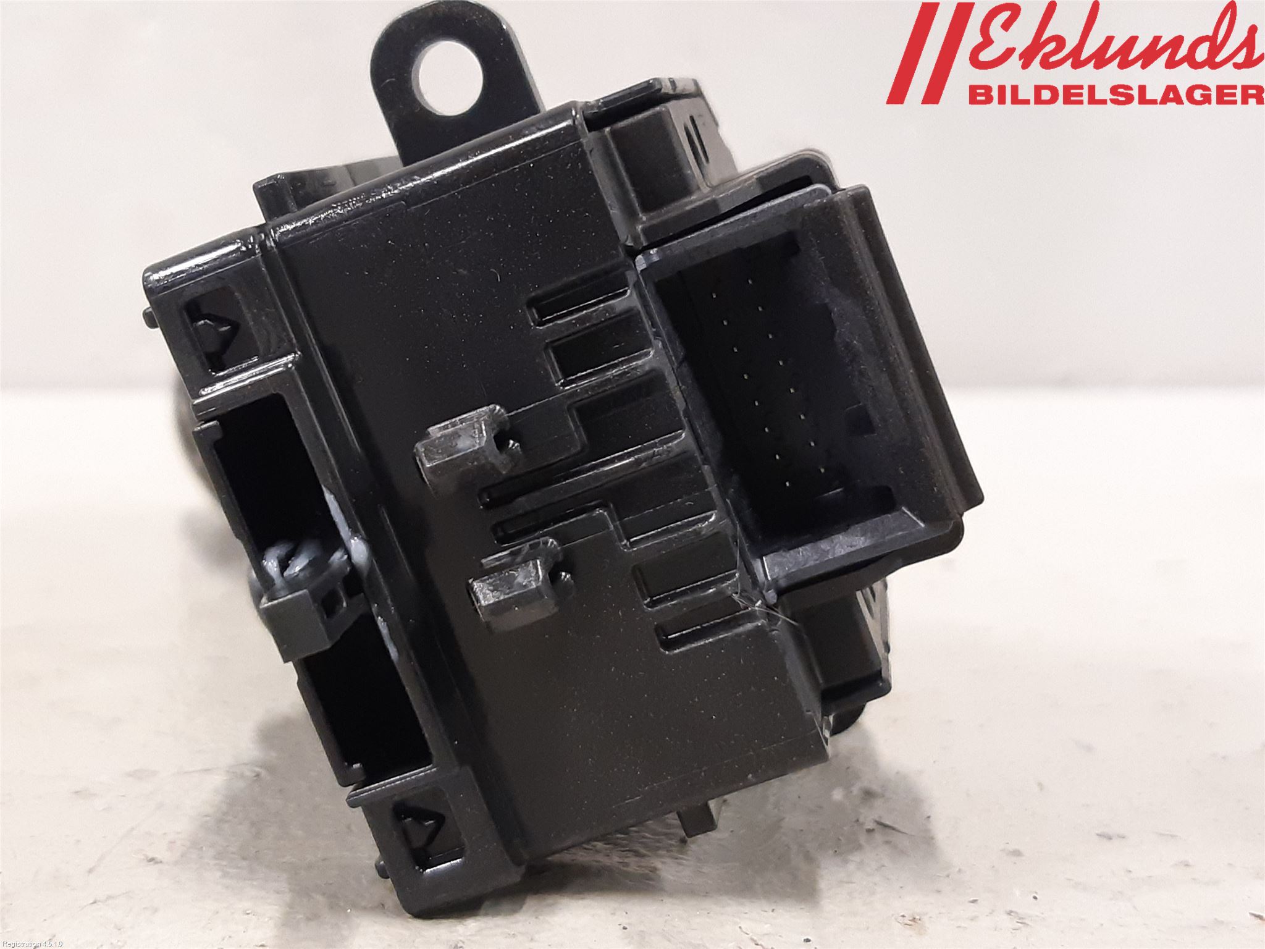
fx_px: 950
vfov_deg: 53.1
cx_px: 632
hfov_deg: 67.3
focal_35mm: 26
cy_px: 474
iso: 250
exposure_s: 1/33
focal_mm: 3.93
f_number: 1.7
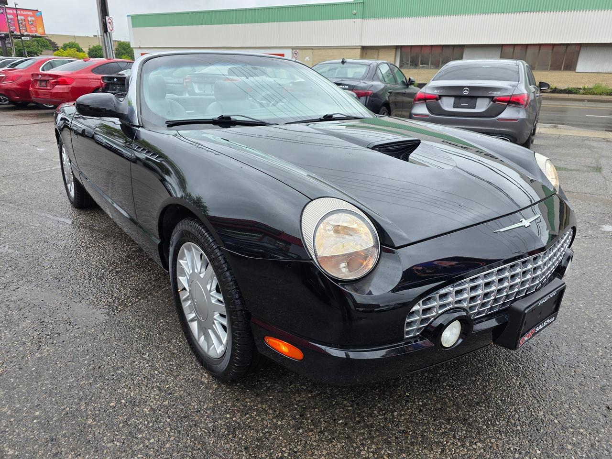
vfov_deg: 58.9
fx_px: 407
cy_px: 230
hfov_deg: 73.9
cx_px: 306
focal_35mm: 23
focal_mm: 6.3
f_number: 1.7
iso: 50
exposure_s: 1/359
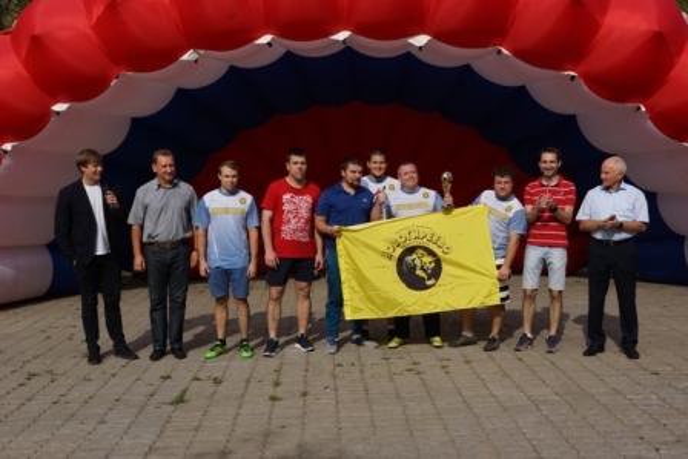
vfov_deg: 31.9
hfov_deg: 46.4
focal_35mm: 42
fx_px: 803
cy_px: 230
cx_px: 344
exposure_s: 1/1250
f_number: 8
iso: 400
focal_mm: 28
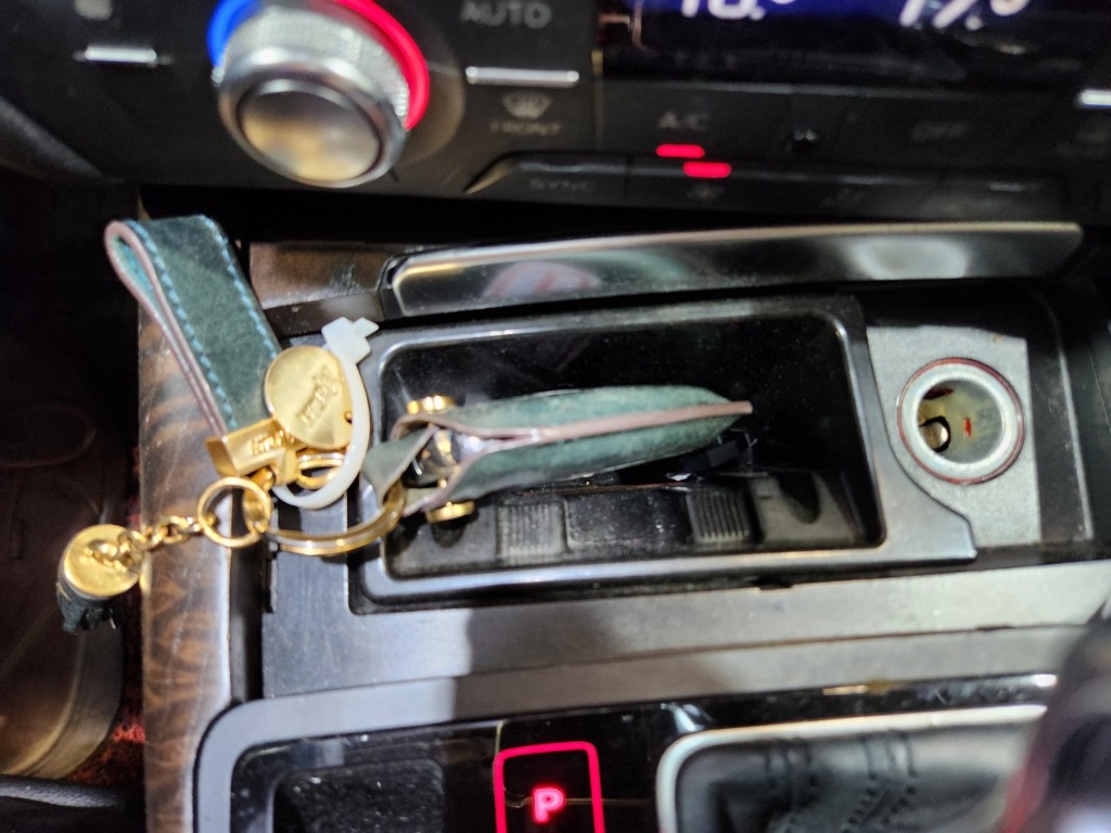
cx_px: 556
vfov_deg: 58.9
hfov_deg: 73.9
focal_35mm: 23
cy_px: 416
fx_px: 738
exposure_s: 1/30
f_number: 1.8
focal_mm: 5.4
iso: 640
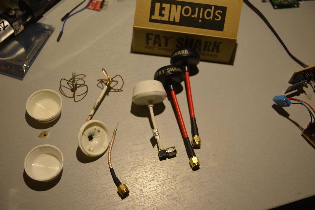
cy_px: 105
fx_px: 381
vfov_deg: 30.9
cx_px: 158
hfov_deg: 45.0
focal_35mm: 44
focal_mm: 29
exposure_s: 1/100
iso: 400
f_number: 5
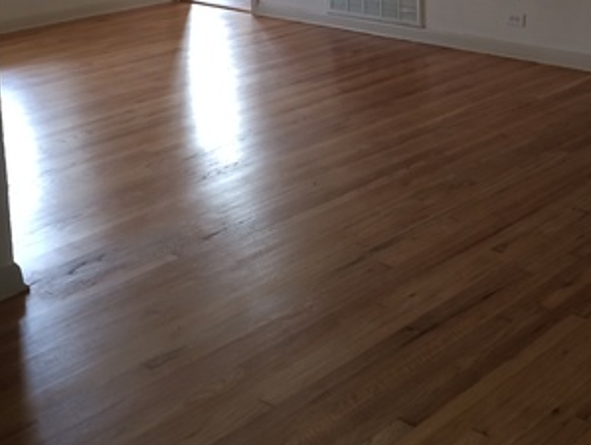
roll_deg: +1.0
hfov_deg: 30.7
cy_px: 0
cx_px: 433
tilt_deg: -9.9
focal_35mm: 62
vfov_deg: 22.8
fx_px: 1060
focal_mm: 4.15
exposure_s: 1/30
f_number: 2.2
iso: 40
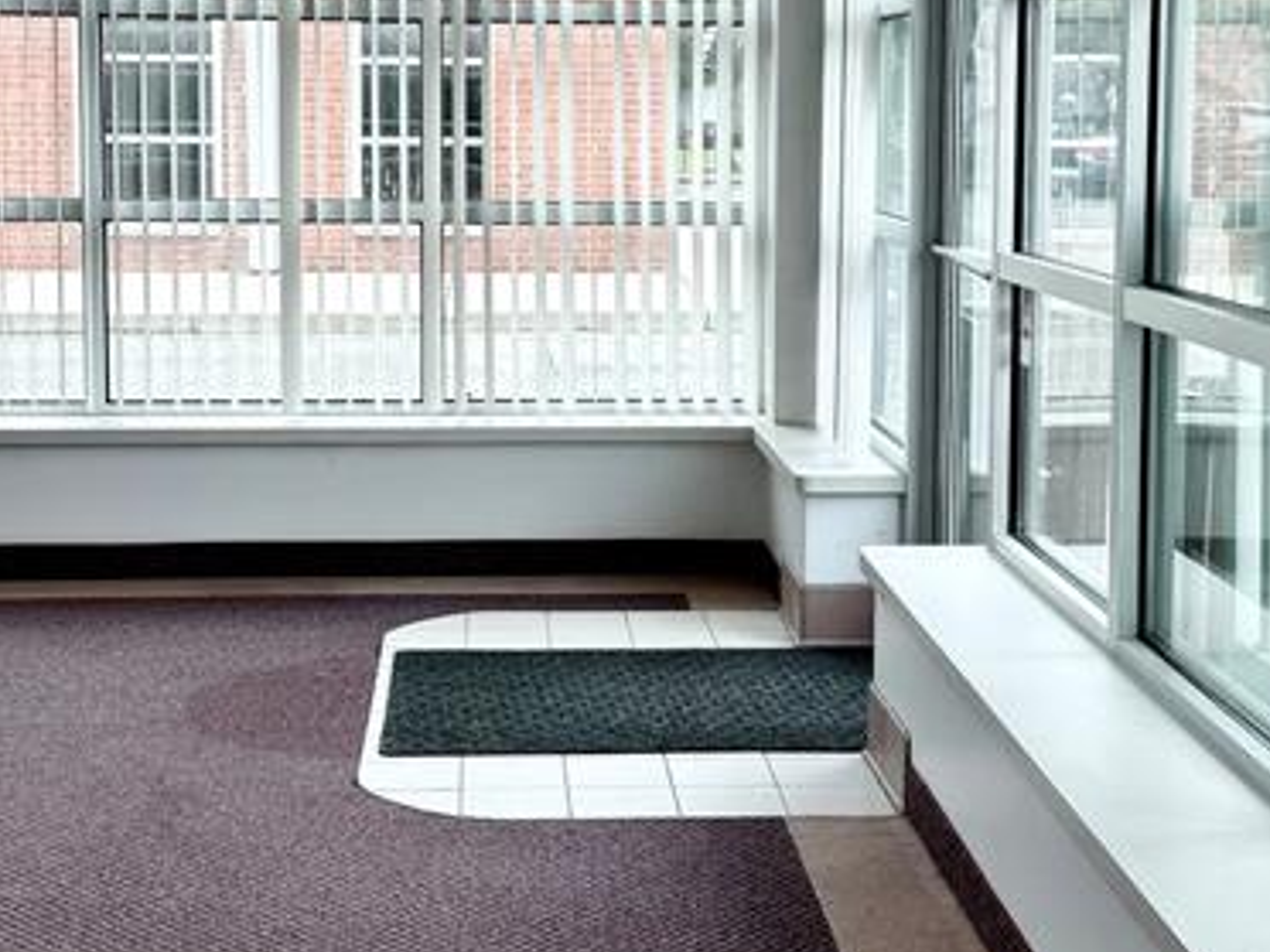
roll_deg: -0.9
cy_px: 293
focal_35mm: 66
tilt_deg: -4.6
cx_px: 669
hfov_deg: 29.4
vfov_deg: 22.1
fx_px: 2421
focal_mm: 6.76
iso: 80
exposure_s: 1/333
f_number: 1.78
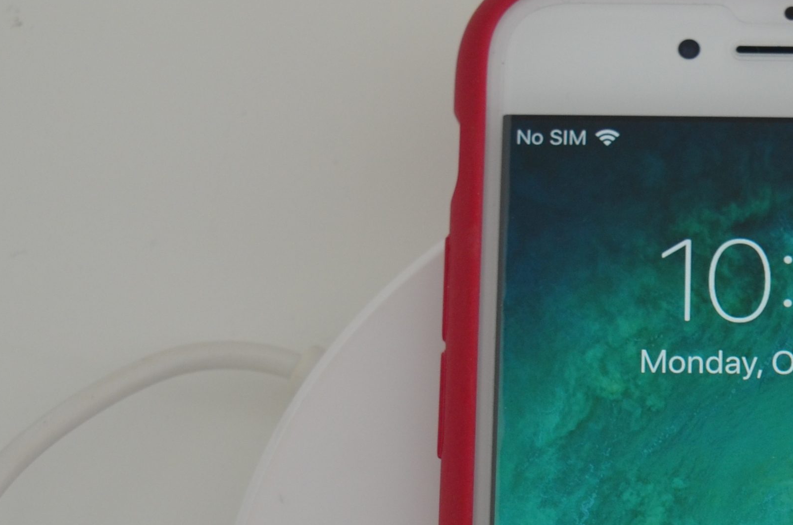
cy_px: 614
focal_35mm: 162
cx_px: 873
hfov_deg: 12.5
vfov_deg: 8.4
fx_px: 3551
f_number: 5.6
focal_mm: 35
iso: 280
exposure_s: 1/125
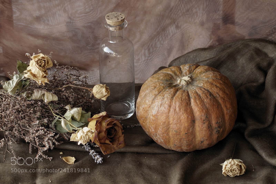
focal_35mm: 120
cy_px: 92
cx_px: 138
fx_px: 919
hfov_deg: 17.1
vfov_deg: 11.4
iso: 100
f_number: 7.1
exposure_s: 1/20
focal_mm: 80
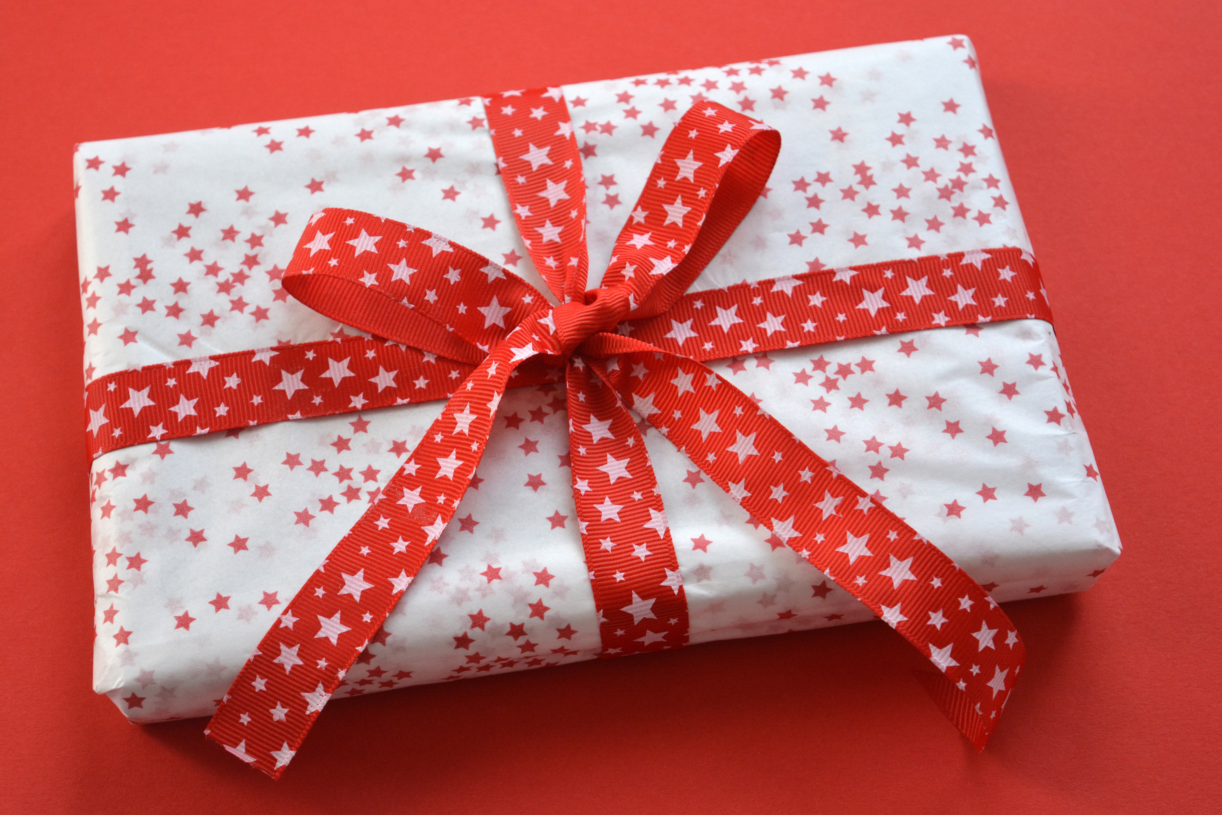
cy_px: 408
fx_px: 2800
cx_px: 611
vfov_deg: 16.6
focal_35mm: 82
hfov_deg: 24.6
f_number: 5.6
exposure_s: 1/500
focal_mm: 55
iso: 1250
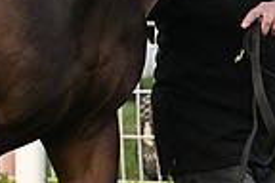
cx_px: -50
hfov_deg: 4.1
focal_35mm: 505
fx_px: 3857
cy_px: -163
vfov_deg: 2.7
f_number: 4
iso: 1250
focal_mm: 125
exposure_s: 1/2000
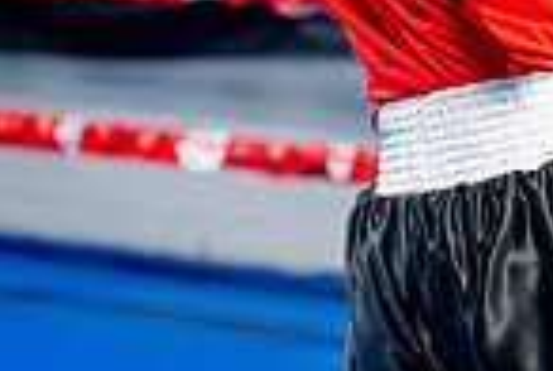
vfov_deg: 5.4
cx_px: 848
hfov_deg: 7.9
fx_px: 3910
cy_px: 176
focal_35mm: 254
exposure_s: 1/800
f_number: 2
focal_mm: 64
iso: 4000
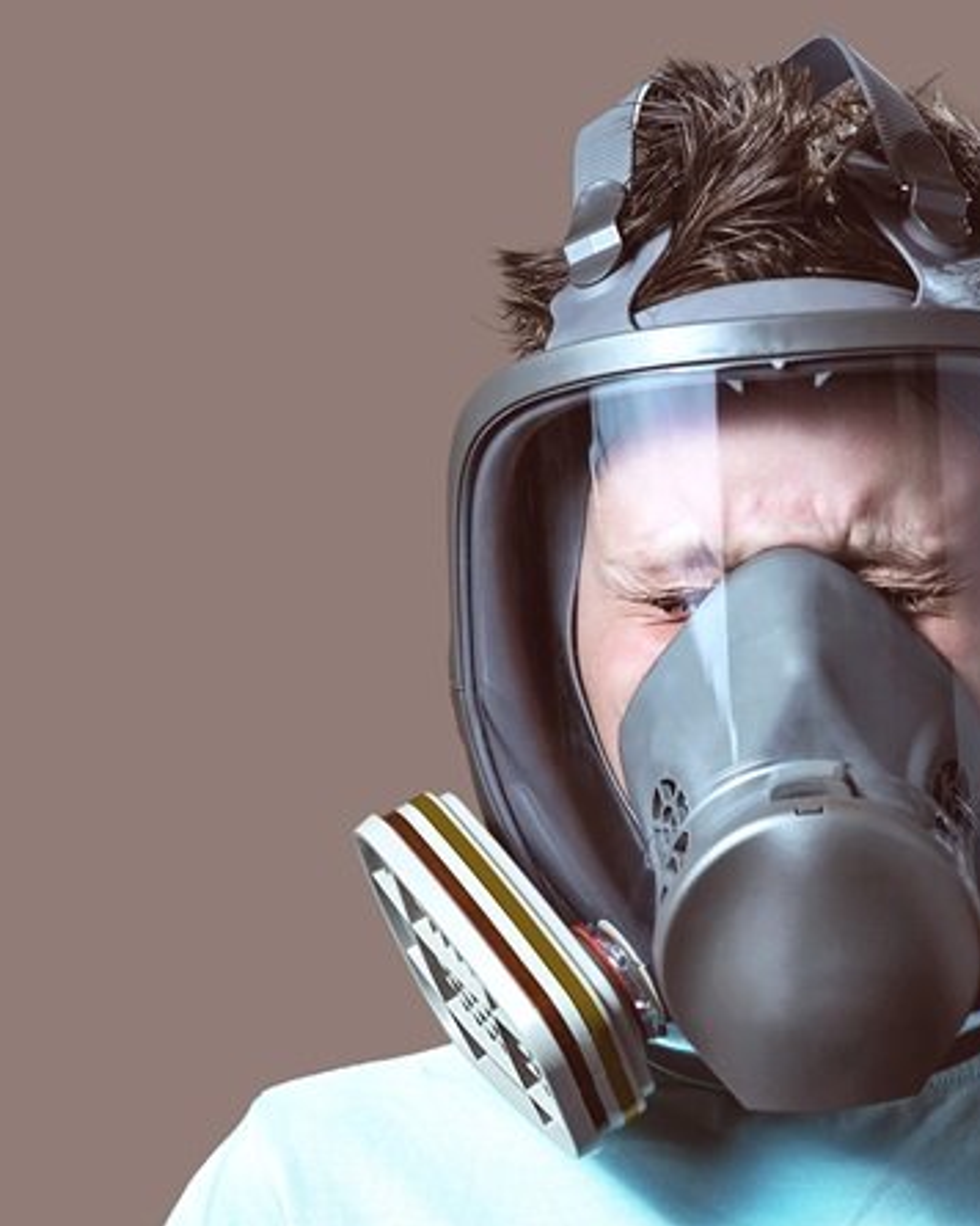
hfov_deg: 12.7
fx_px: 4387
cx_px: 497
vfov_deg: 15.9
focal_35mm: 121
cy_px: 614
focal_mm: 85
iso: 100
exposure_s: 1/125
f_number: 5.6
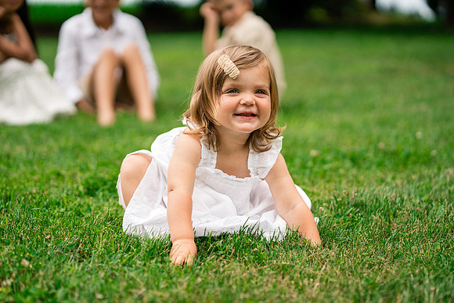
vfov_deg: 16.1
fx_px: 1072
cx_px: 227
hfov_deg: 23.9
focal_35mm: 85
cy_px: 152
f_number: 2.5
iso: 400
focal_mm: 85
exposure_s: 1/2500
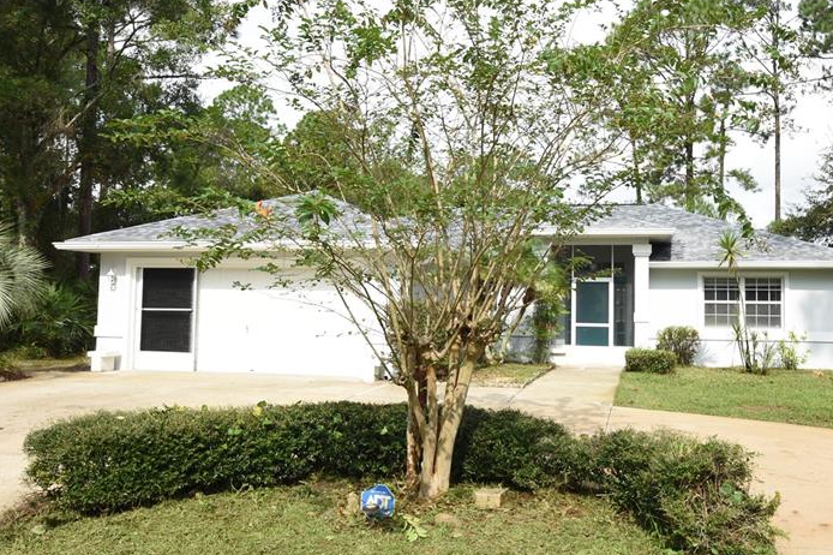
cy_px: 258
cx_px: 497
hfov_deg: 59.8
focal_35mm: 31
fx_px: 717
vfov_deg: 42.3
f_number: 6.3
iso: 100
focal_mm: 14
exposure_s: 1/160
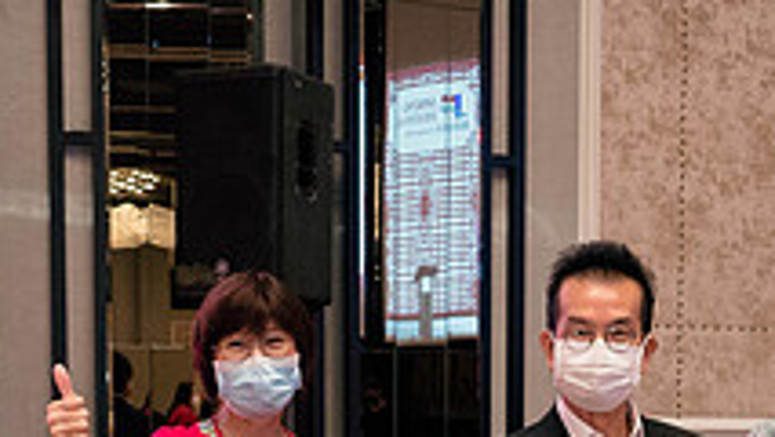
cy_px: 592
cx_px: 546
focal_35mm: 98
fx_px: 2015
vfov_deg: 12.0
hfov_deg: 21.6
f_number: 2.8
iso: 1000
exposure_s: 1/60
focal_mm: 16
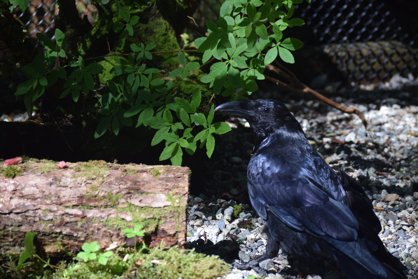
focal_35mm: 112
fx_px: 1306
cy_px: 140
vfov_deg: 12.2
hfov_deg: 18.2
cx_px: 209
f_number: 4.5
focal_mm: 75
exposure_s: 1/320
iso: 400
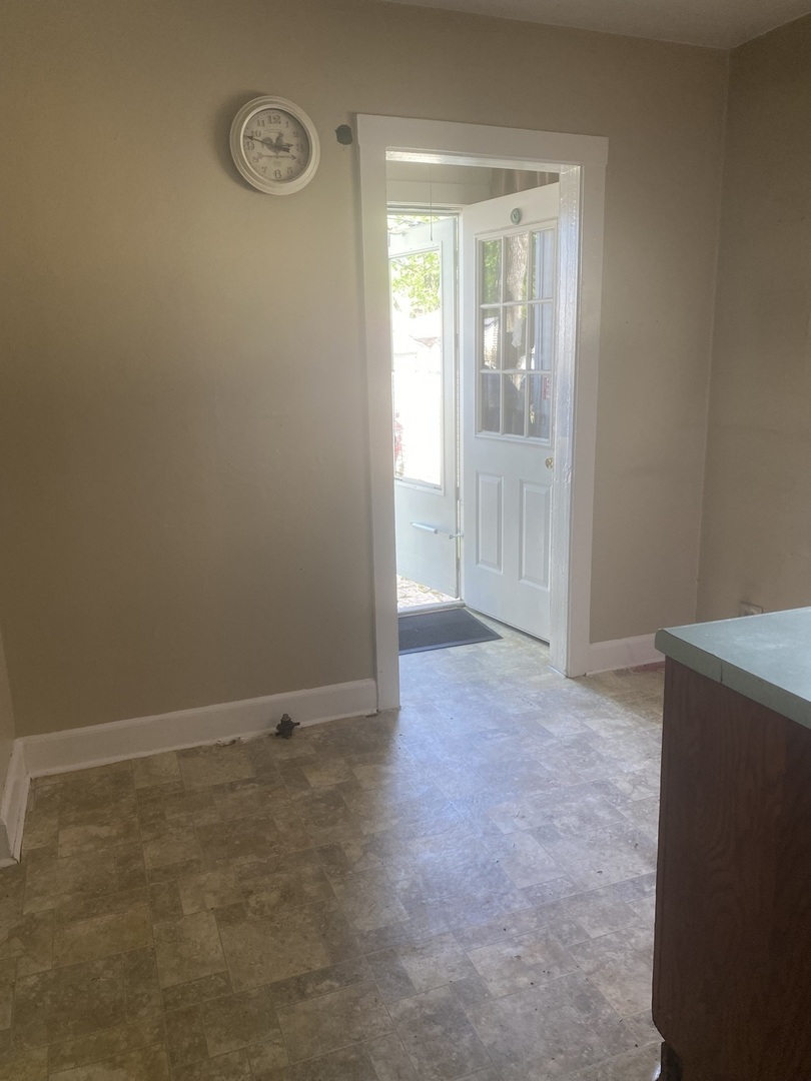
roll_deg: +1.6
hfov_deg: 53.1
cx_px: 406
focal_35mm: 26
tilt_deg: -13.0
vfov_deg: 67.3
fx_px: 812
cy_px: 540
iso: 125
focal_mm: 4.25
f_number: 1.8
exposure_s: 1/120
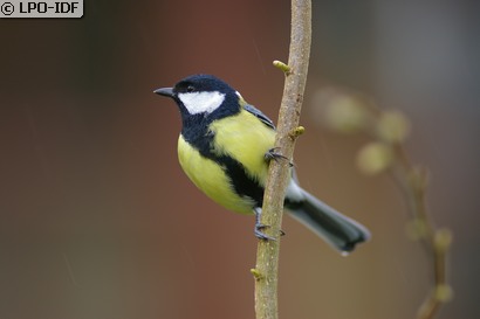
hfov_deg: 4.6
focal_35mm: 450
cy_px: 160
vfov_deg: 3.1
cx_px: 240
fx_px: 5997
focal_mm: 300
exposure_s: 1/180
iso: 200
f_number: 2.8
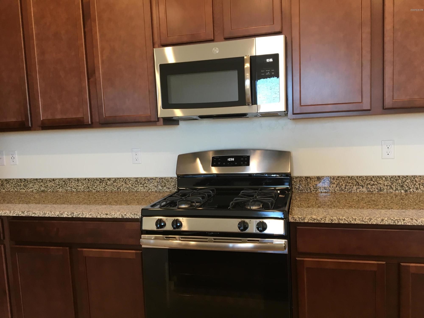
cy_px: 159
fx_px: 355
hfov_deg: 61.7
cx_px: 212
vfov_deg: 48.2
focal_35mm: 29
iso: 64
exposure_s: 1/30
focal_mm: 4.15
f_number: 2.2
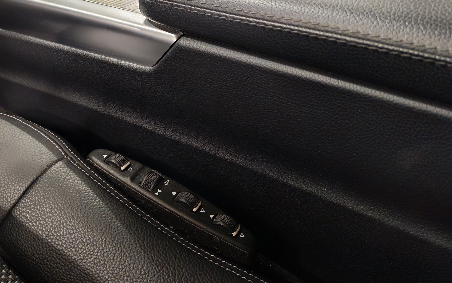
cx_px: 159
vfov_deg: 33.4
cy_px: 107
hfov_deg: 50.8
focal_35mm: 38
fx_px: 468
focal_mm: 6.12
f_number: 1.9
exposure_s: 1/33
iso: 2000
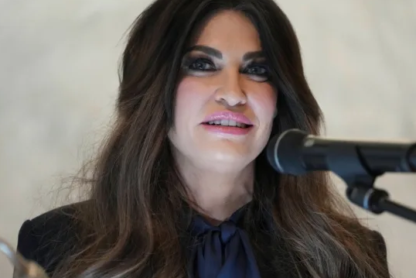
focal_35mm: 244
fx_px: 2820
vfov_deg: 5.6
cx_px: 232
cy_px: 160
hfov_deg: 8.4
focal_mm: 175
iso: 5000
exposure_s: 1/400
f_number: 2.8
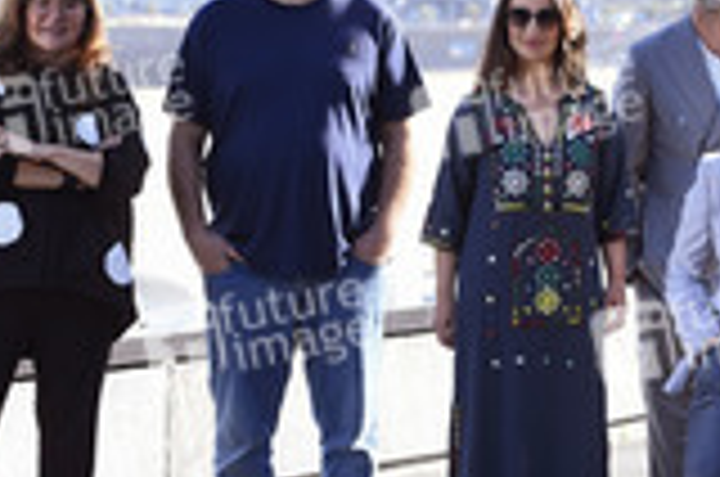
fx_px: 4511
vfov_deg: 6.1
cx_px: 587
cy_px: 220
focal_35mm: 226
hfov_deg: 9.1
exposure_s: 1/1000
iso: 640
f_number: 5
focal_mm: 80
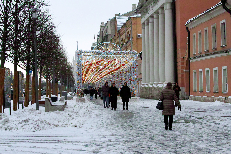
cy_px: 88
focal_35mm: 72
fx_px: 462
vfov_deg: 18.9
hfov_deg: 28.0
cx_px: 137
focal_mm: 35
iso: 400
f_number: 11
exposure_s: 1/50
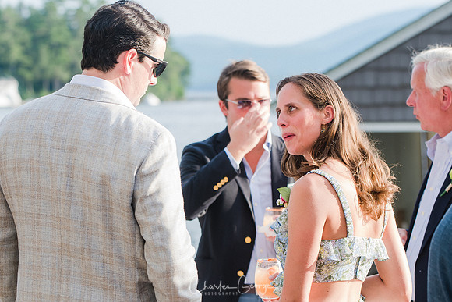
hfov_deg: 14.5
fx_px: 1780
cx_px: 204
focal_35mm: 142
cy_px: 166
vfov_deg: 9.7
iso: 200
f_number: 4
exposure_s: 1/320
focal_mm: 86
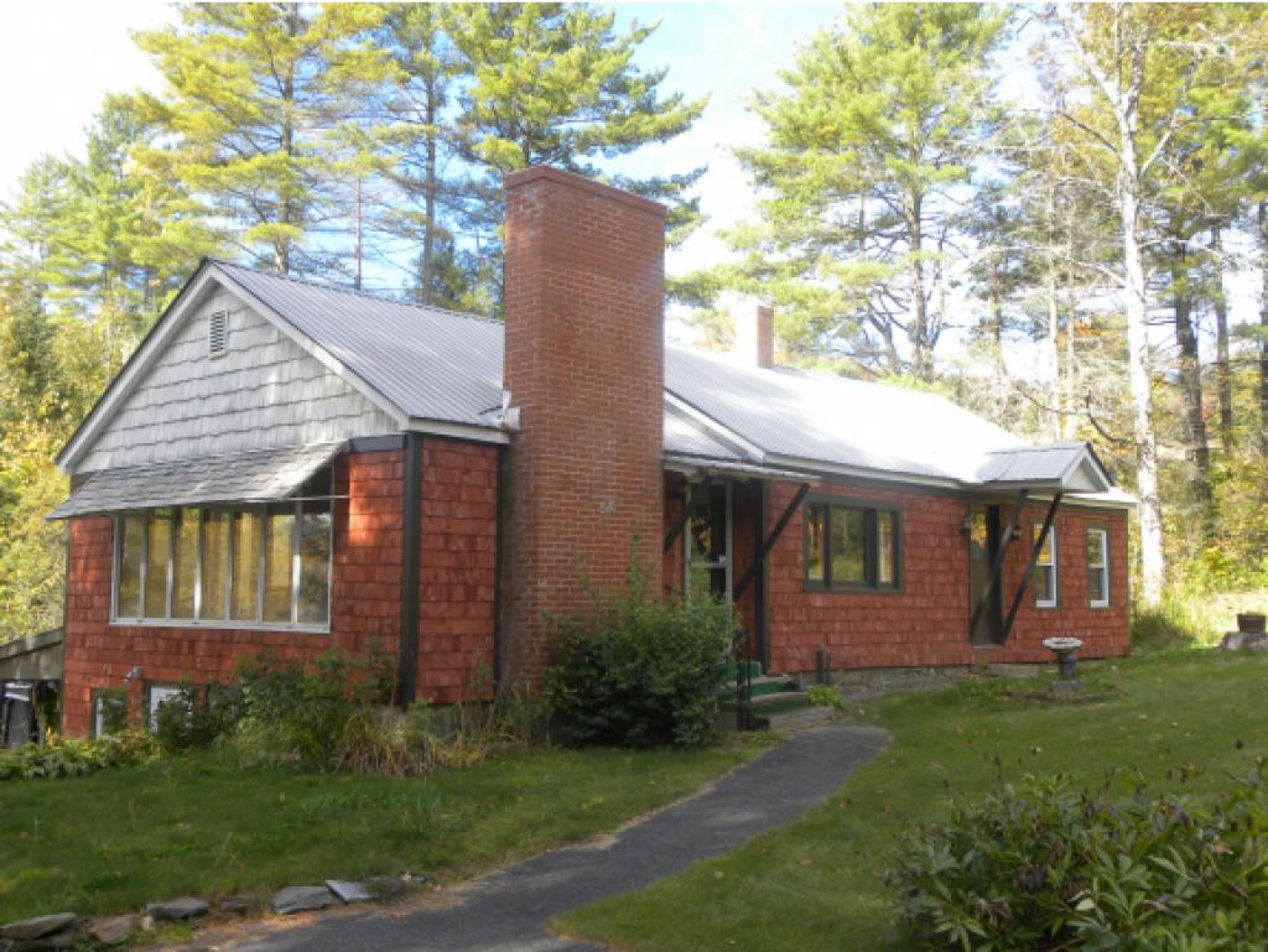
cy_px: 476
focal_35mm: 37
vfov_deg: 38.7
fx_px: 1356
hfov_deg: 50.1
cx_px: 634
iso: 64
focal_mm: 6.6
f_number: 4
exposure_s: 1/138
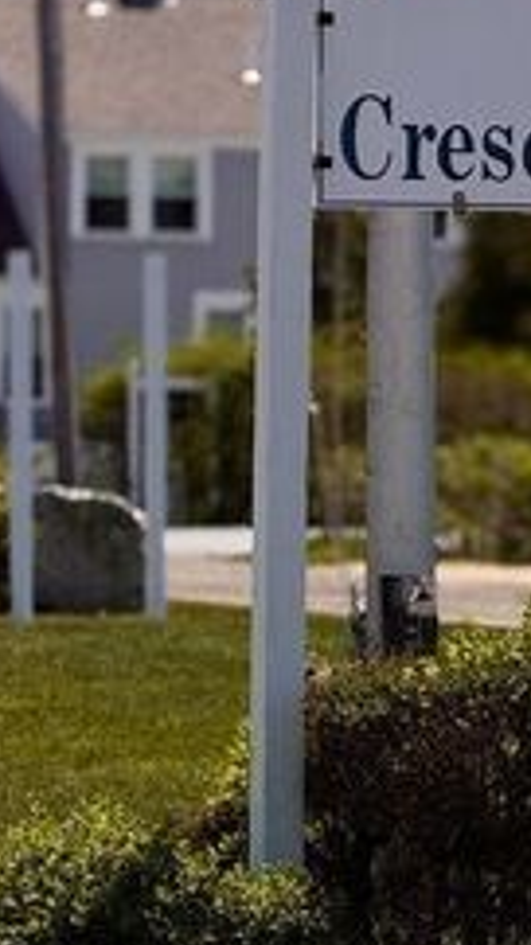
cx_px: 703
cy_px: 564
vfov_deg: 8.1
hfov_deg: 4.5
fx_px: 6688
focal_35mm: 267
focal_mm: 16.89
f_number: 2.8
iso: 25
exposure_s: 1/717
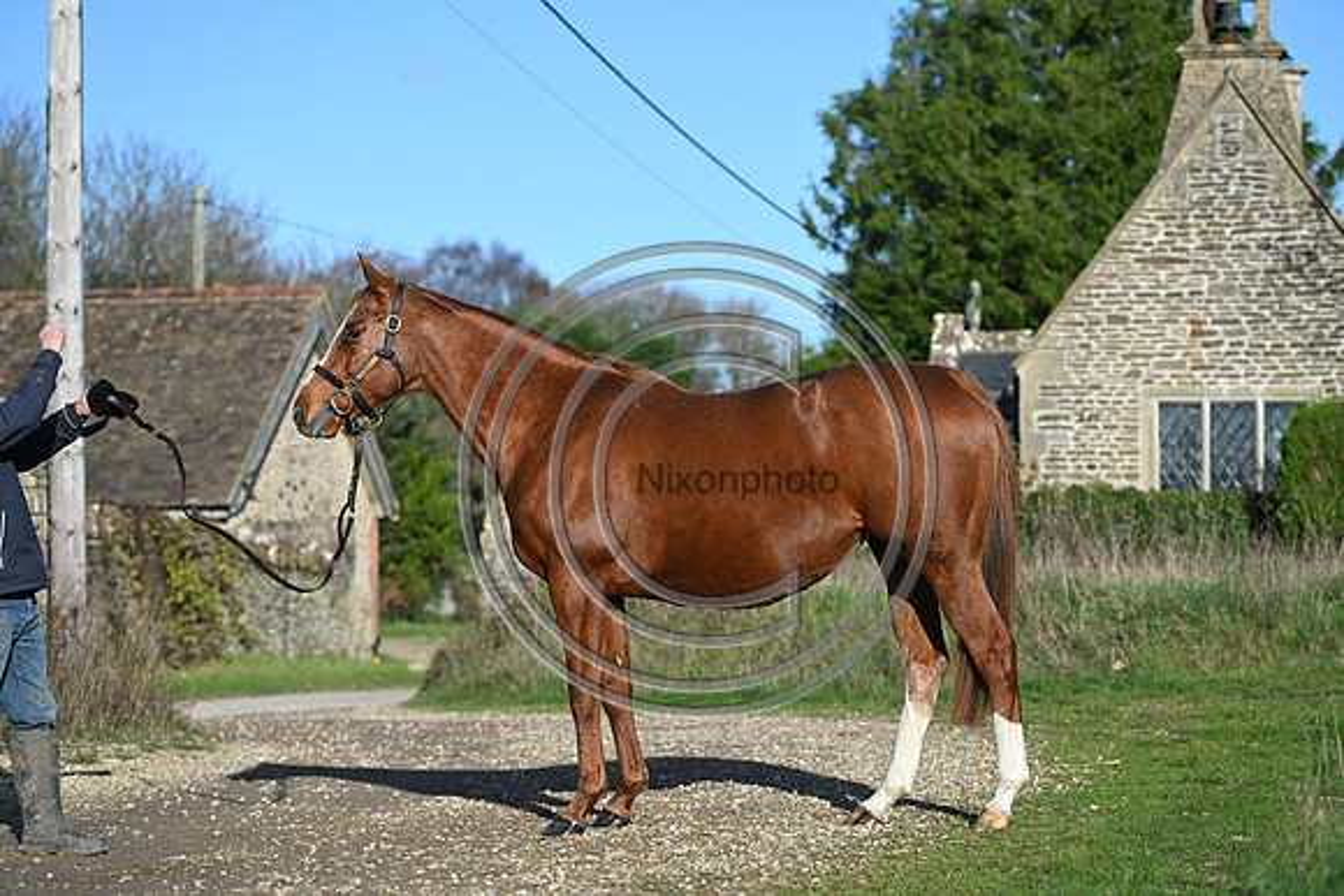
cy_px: 448
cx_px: 672
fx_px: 3734
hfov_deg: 20.4
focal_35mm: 100
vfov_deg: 13.7
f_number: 3.5
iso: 100
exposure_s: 1/1250
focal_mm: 100
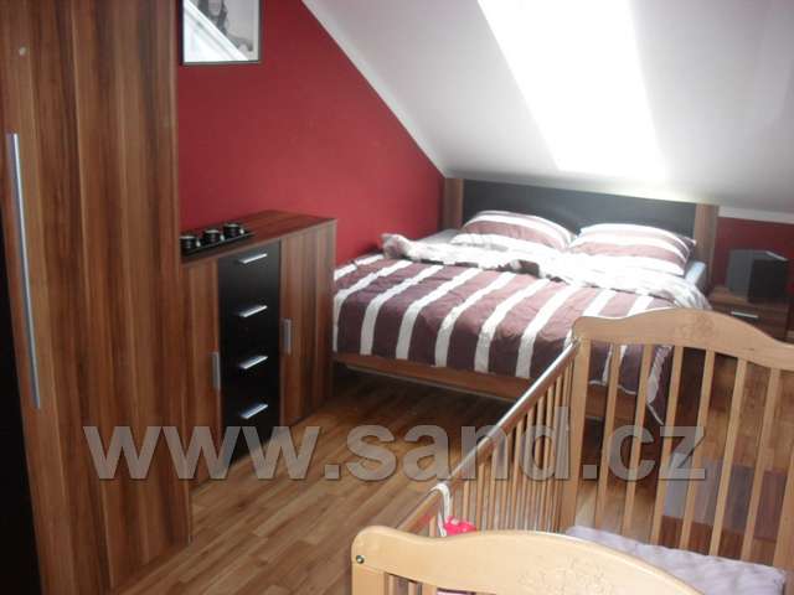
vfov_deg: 40.7
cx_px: 397
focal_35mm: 35
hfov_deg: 52.6
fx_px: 803
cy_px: 298
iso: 200
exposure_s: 1/45
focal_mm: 6.3
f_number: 3.2
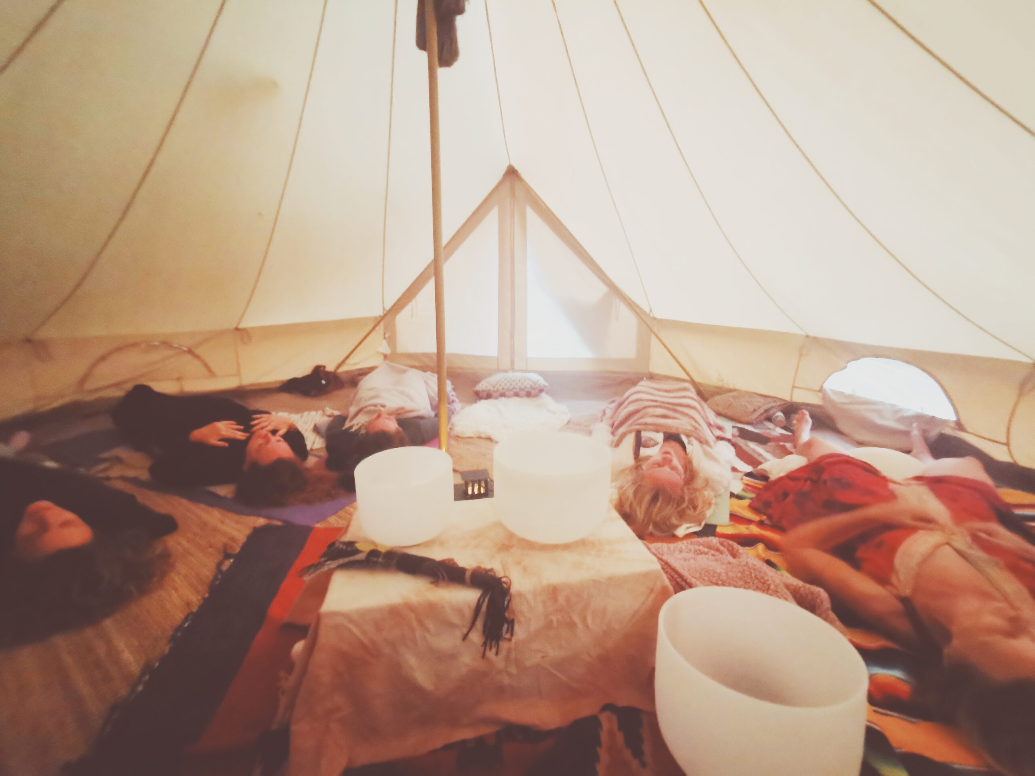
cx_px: 518
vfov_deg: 78.1
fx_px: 478
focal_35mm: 16
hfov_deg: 94.5
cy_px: 388
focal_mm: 2.35
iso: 1600
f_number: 2.2
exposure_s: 1/16.7
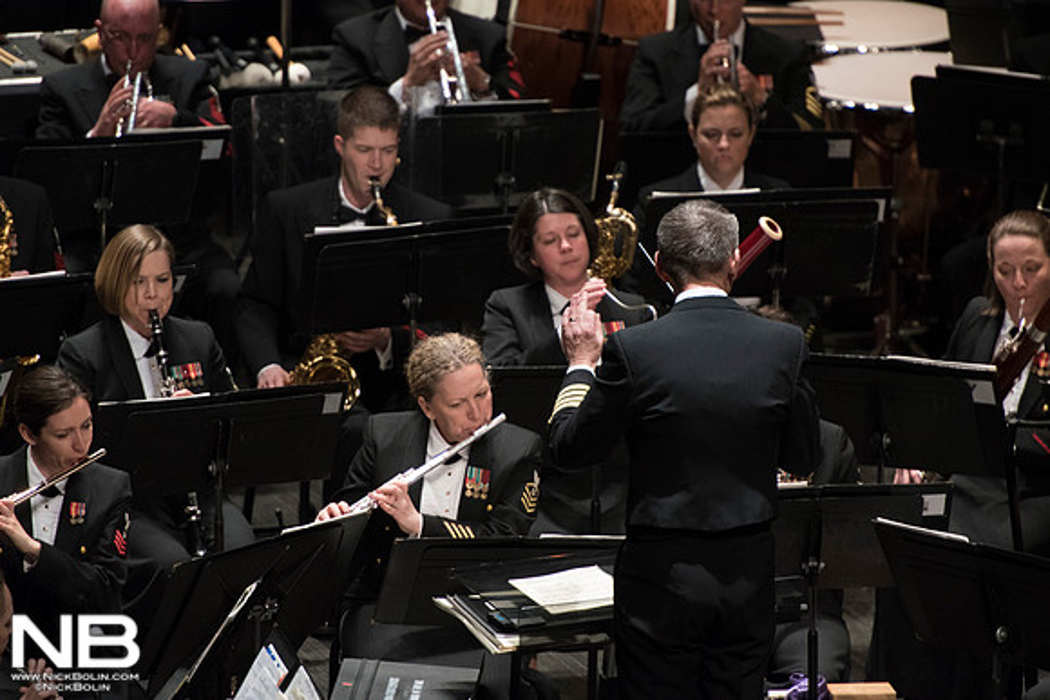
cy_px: 350
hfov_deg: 5.2
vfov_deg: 3.4
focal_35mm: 400
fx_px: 11669
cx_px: 525
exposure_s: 1/400
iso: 4000
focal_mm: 400
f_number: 5.6
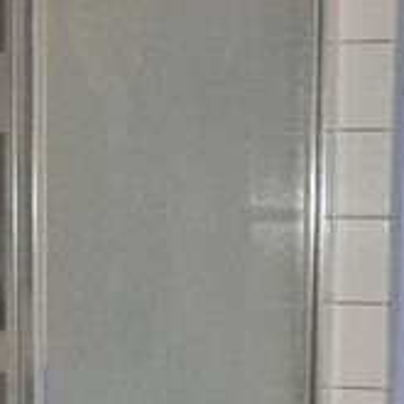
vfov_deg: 10.1
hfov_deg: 10.4
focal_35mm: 168
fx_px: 2218
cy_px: 566
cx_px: 169
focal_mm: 20
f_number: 5.6
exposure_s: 1/60
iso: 800
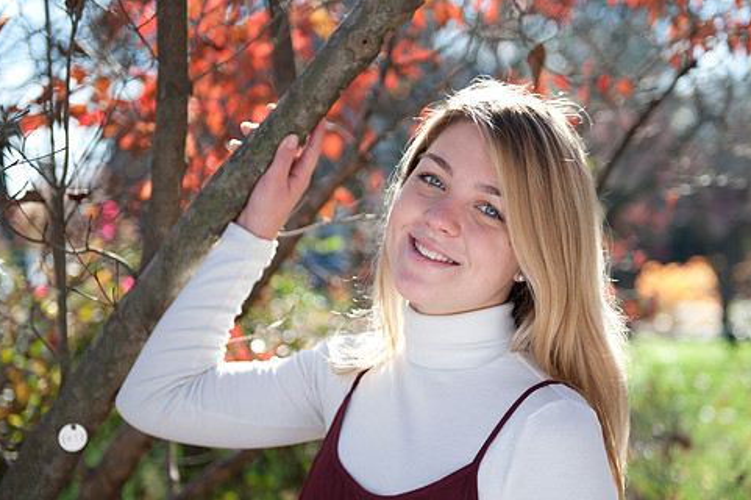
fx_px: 1459
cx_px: 431
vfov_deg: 19.4
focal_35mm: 70
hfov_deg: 28.8
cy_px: 252
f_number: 2.8
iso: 100
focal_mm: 58
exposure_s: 1/640
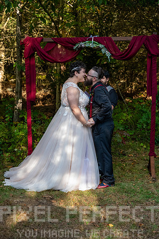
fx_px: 359
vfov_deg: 36.9
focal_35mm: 54
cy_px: 120
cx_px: 80
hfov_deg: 25.0
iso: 6400
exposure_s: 1/4000
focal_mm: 54
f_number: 4
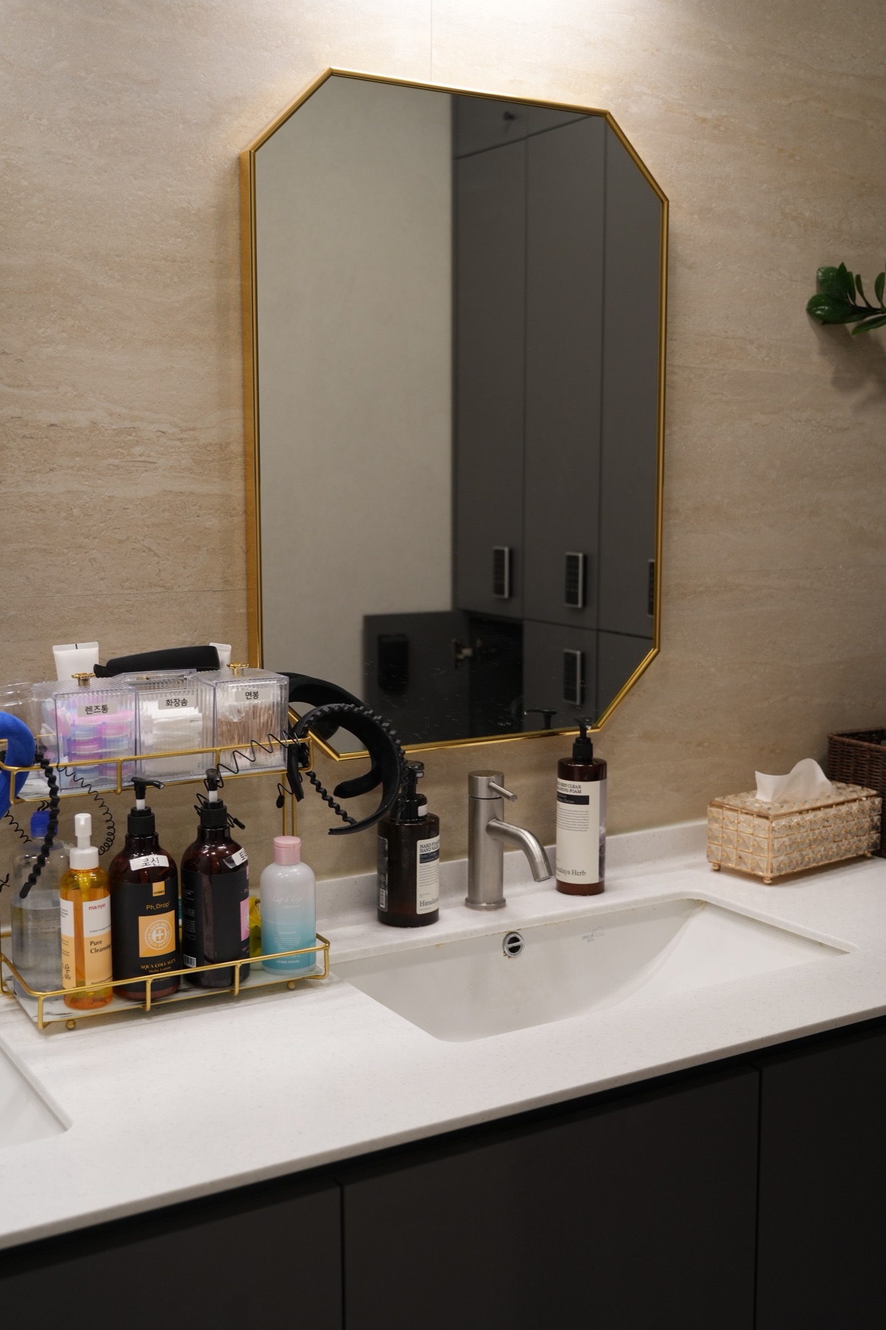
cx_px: 443
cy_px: 665
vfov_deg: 49.6
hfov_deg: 34.2
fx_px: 1440
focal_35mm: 39
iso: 320
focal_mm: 39
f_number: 4
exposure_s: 1/40
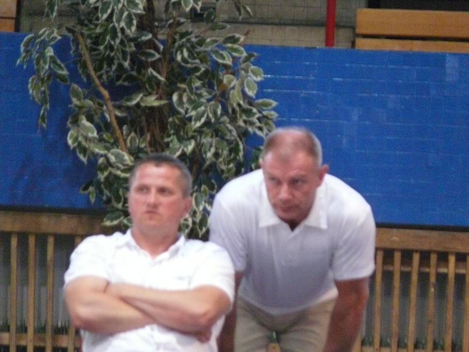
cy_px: 176
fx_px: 5690
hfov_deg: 4.7
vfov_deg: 3.5
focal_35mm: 420
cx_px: 234
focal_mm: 88.8
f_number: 3.7
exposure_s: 1/15
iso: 800
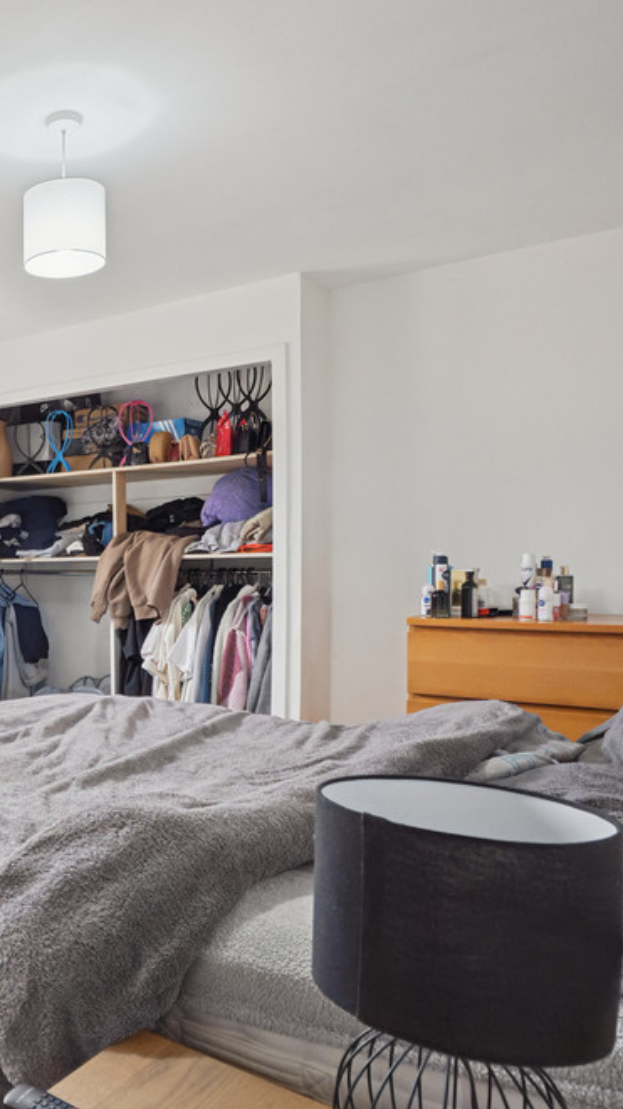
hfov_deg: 35.4
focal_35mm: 27
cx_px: -96
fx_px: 788
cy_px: 564
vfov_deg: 70.2
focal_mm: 11
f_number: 5.6
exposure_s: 1/25
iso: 200
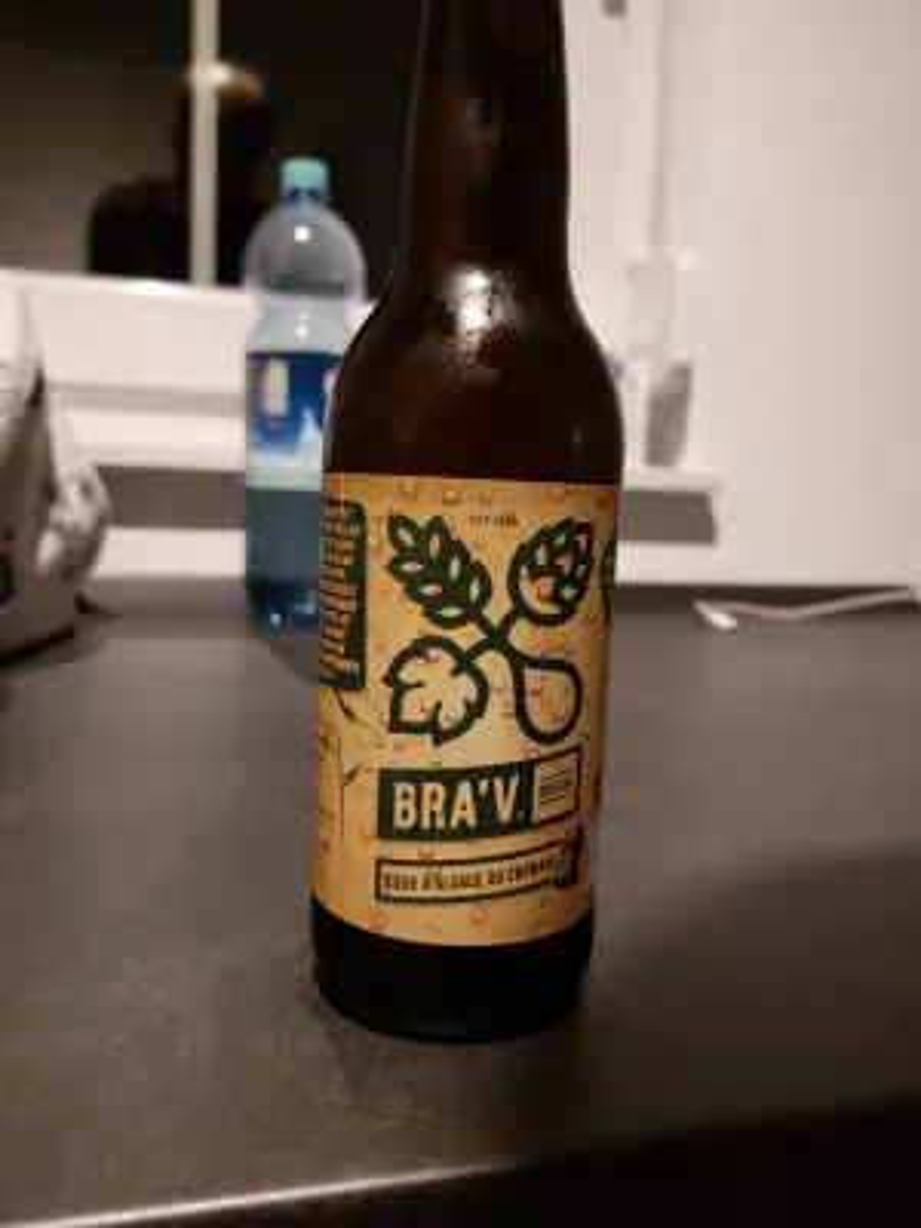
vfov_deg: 71.6
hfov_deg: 56.8
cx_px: 460
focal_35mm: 24
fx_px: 851
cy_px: 614
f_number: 1.8
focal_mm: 5.23
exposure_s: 1/50
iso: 640
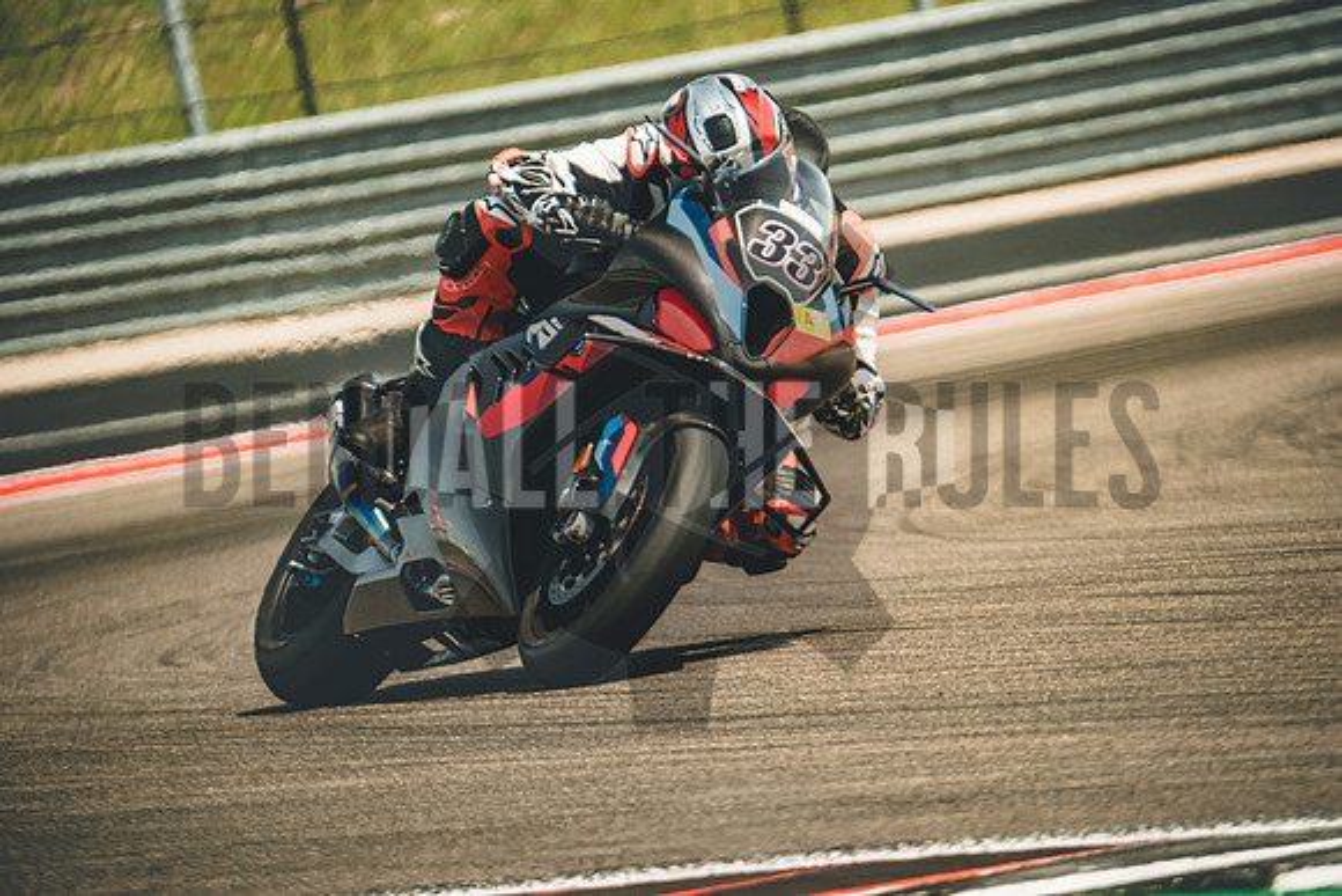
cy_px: 448
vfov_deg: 2.3
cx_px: 671
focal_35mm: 600
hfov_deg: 3.4
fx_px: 22371
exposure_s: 1/1250
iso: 800
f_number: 5.6
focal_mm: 400
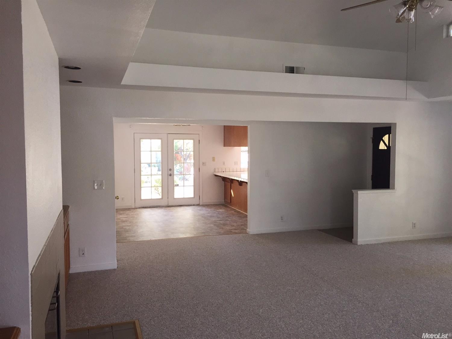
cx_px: 226
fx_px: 379
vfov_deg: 48.2
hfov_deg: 61.7
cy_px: 170
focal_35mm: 29
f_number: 2.2
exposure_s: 1/30
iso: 40
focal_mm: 4.15
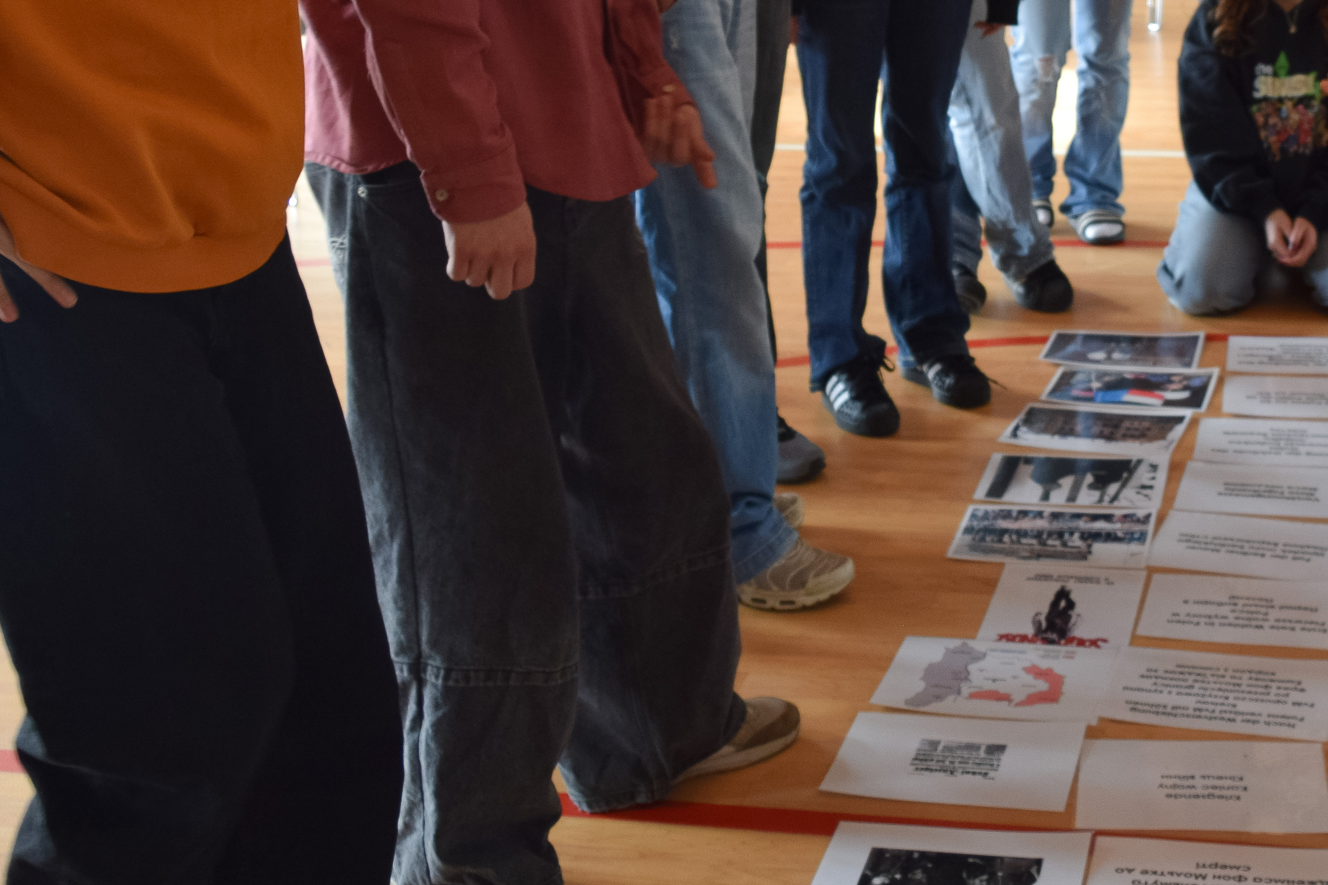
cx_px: 1000
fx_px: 2139
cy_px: 176
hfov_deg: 33.8
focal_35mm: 58
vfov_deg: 23.0
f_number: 4
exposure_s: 1/60
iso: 400
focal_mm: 18
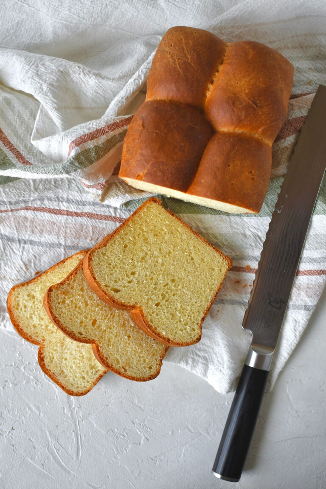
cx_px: 163
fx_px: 706
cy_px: 244
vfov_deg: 38.2
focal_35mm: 52
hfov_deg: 26.0
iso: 800
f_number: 4.5
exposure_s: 1/200
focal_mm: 35
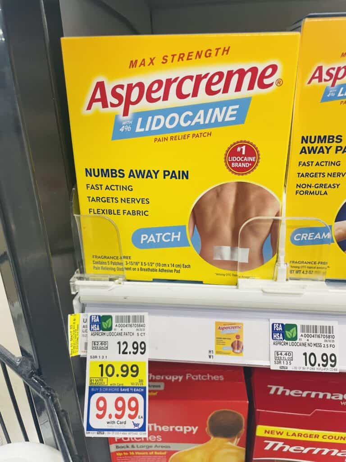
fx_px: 347
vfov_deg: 67.3
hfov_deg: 53.1
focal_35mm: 26
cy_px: 231
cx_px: 173
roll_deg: +3.2
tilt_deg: -22.9
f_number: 1.6
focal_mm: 4.2
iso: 100
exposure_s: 1/62
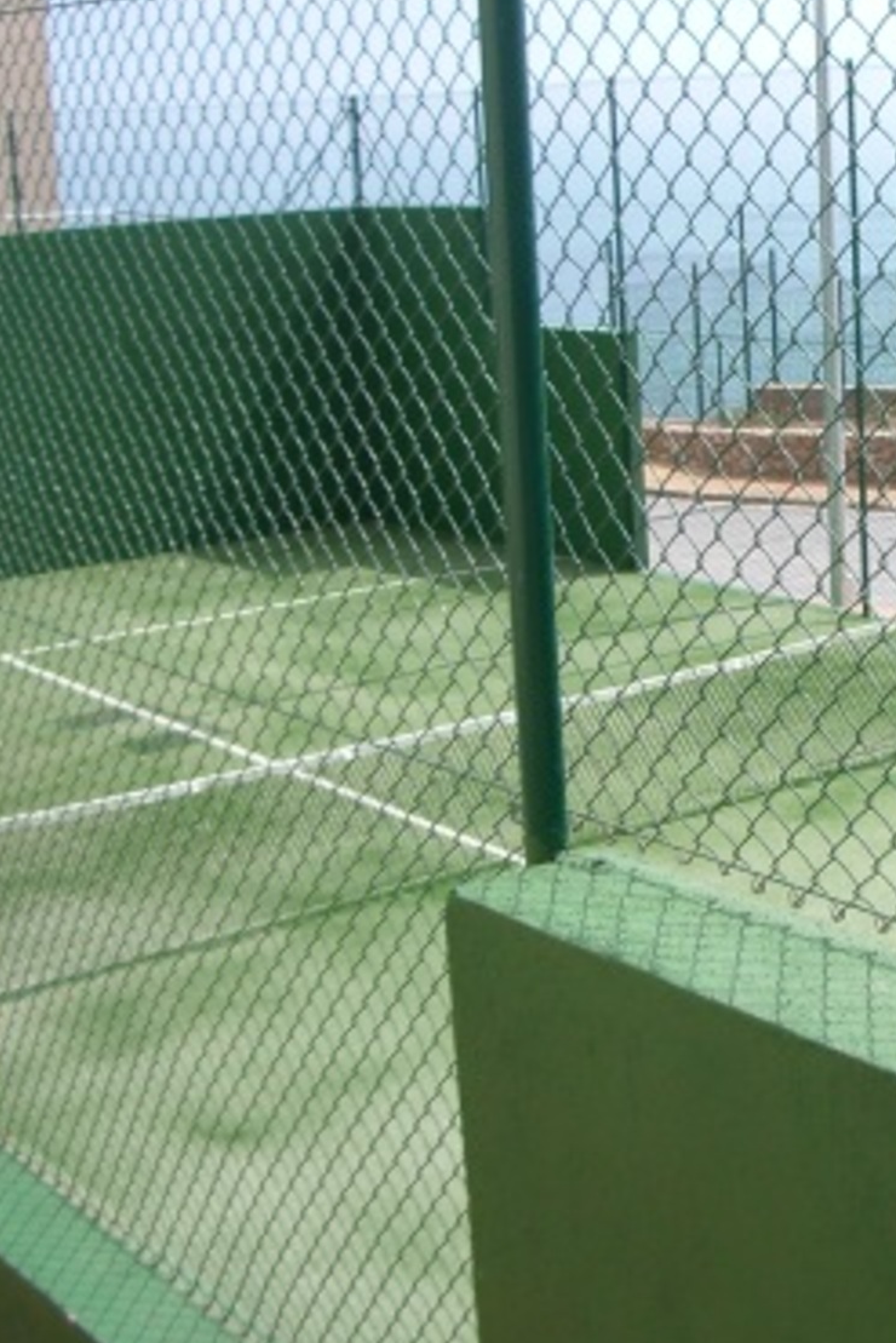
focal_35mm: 63
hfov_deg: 21.1
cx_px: 831
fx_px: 2350
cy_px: 629
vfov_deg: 31.9
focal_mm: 5.8
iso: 80
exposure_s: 1/500
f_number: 4.3
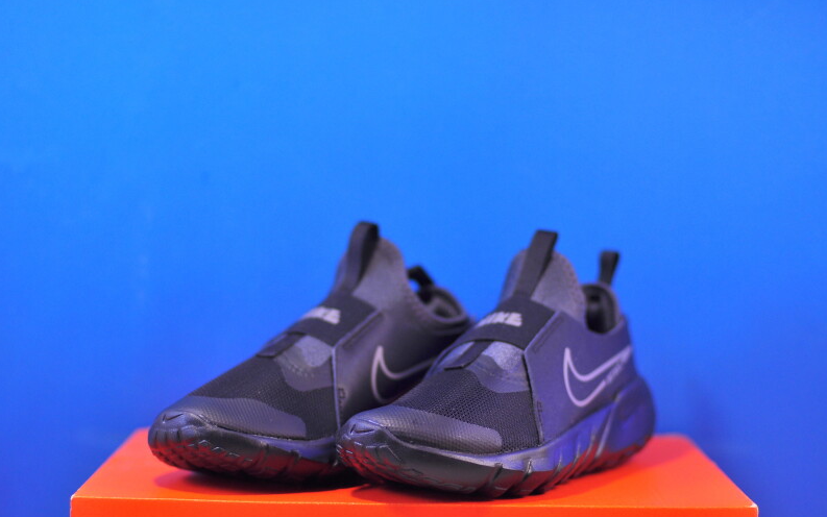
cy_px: 275
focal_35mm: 77
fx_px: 1736
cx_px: 411
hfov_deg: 26.8
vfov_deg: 16.9
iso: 250
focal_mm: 50
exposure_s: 1/320
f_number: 2
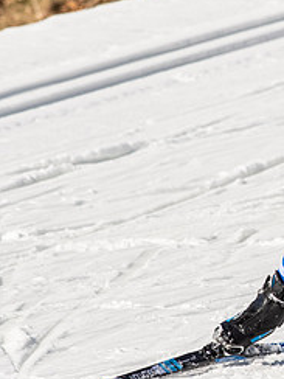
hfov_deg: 1.1
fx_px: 14593
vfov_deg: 1.5
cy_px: 217
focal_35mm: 1334
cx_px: 387
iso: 400
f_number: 7.1
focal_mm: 300
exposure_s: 1/2000
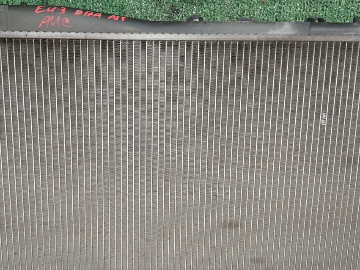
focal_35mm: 44
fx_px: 458
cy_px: 151
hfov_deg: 42.7
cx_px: 141
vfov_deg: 32.8
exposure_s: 1/25
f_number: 1.7
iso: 296
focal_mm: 3.93
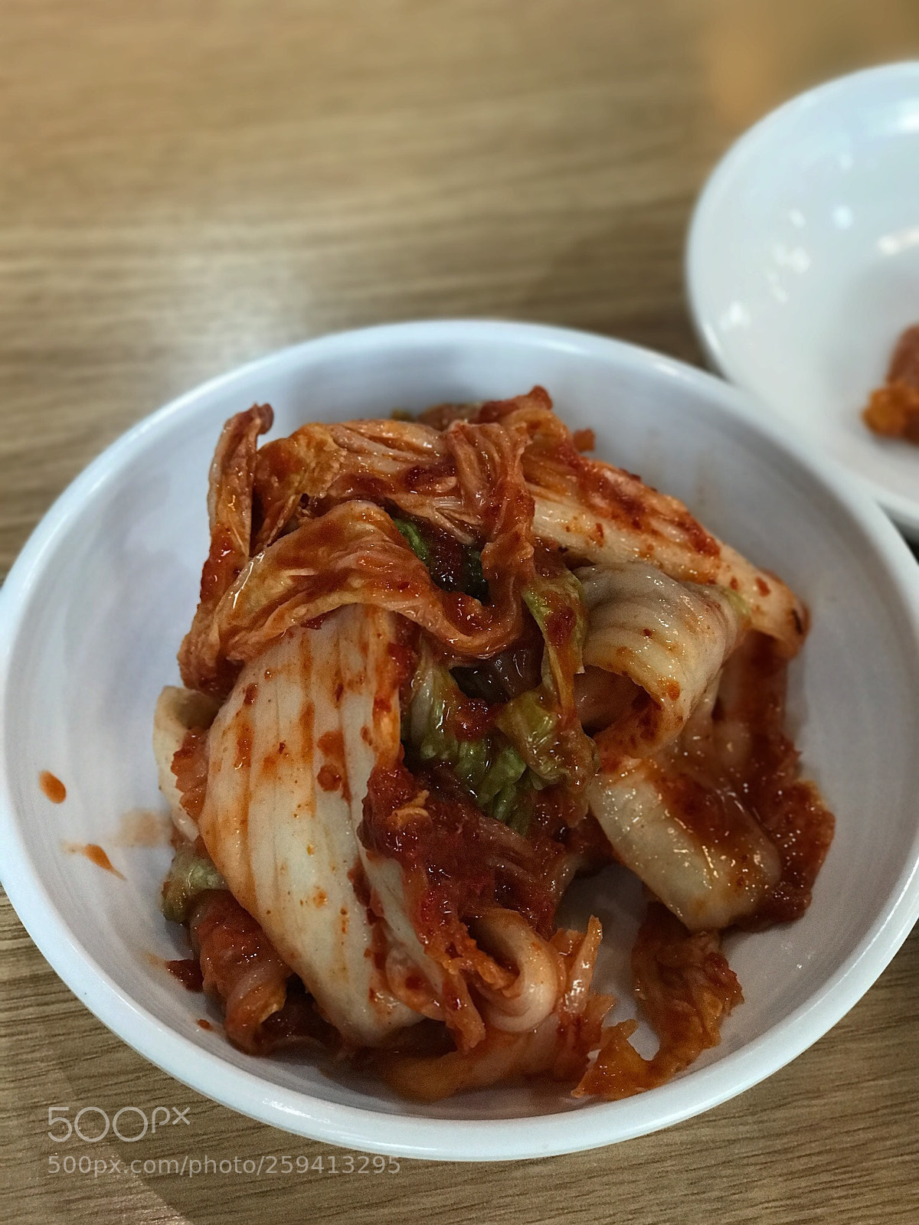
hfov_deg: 25.7
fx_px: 2018
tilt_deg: -53.1
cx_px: 460
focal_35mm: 57
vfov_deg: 33.8
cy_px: 612
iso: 400
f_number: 2.8
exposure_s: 1/60
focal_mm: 6.6
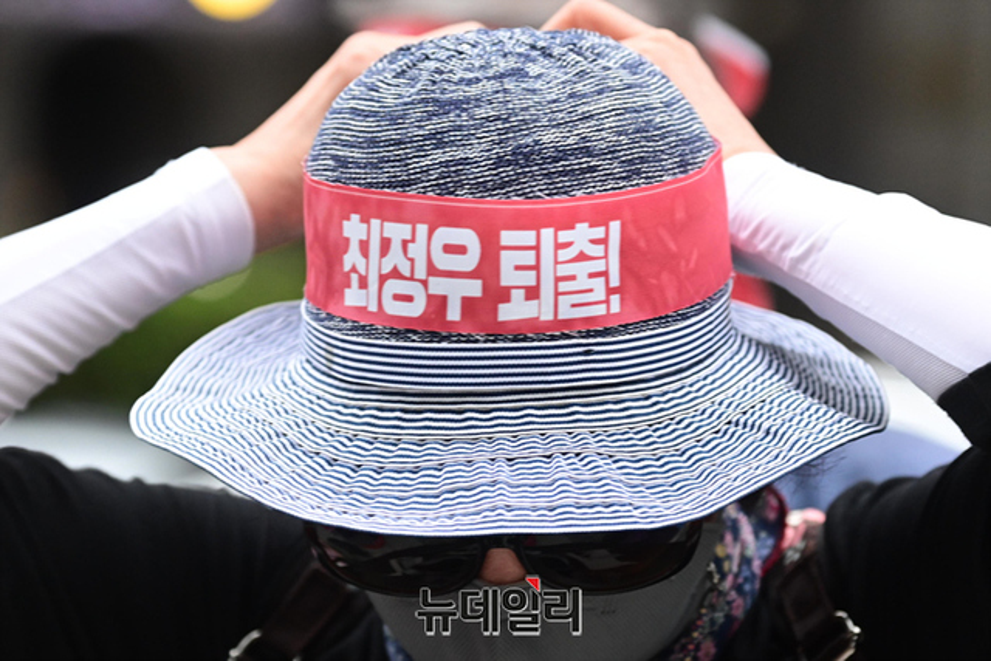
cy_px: 330
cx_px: 496
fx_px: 5782
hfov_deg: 9.8
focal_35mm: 210
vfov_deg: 6.5
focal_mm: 210
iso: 5000
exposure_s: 1/400
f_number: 5.3
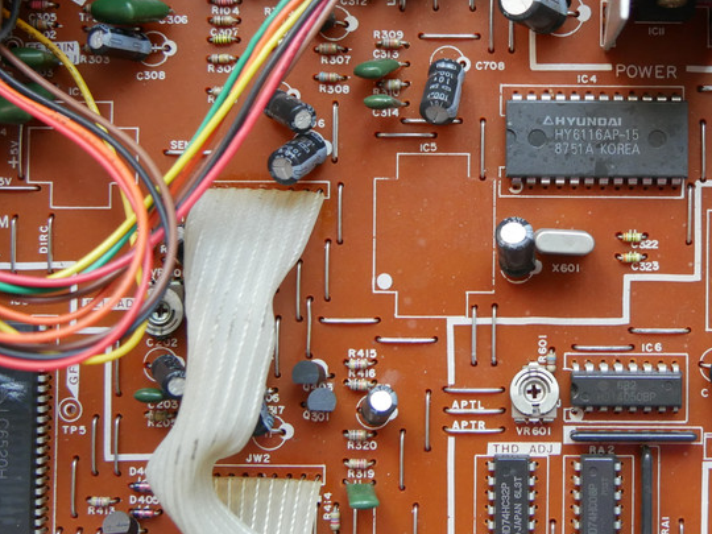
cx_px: 496
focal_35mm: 75
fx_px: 1543
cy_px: 145
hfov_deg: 25.8
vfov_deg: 19.5
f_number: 3.8
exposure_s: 1/60
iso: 1000
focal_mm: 19
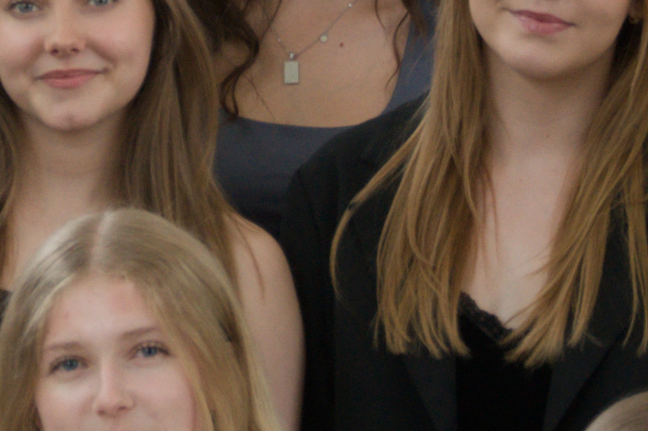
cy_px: -260
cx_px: 90
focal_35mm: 404
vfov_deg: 3.4
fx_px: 7267
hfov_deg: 5.1
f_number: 4.8
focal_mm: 48
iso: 400
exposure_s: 1/30
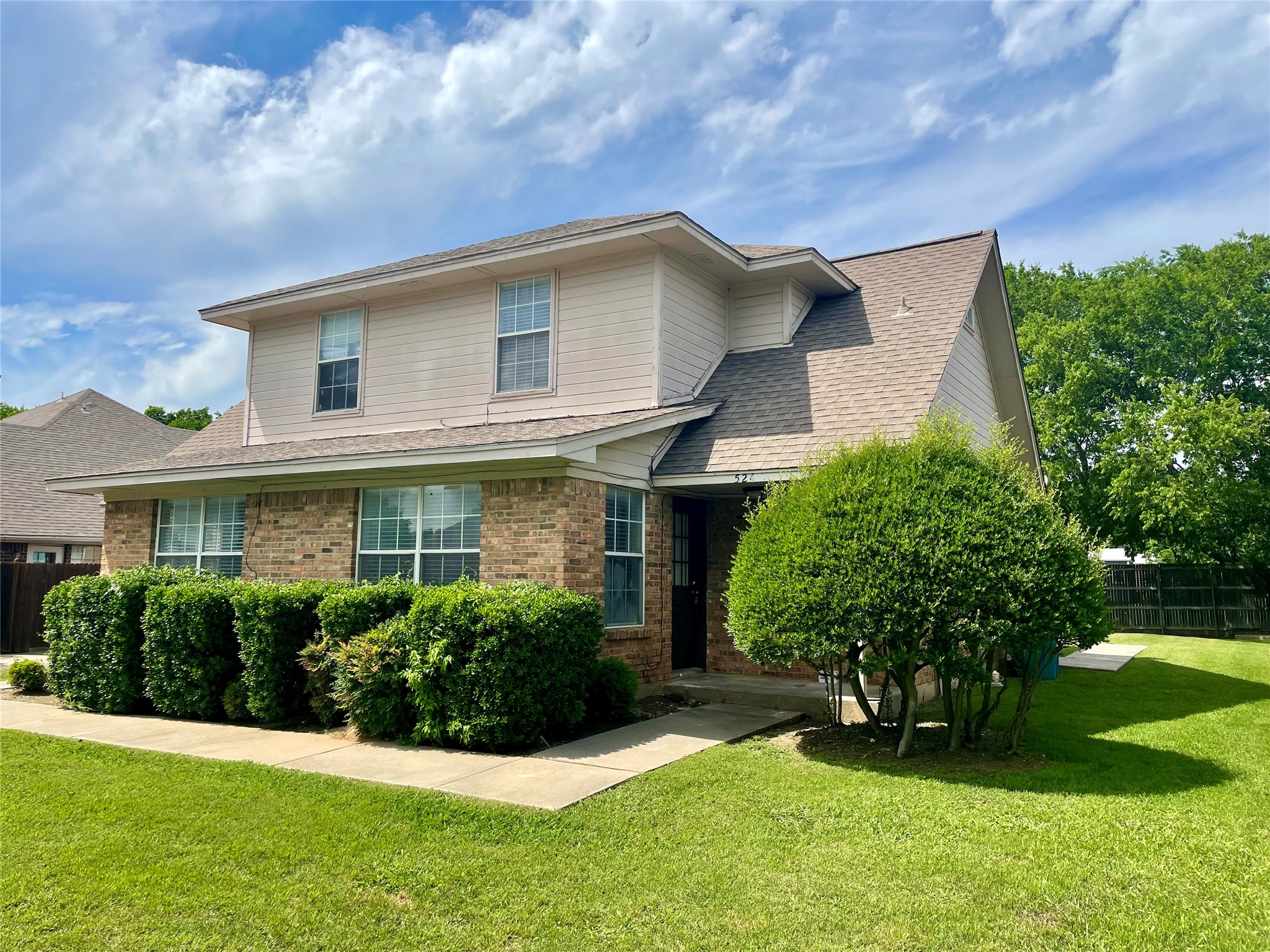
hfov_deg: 67.3
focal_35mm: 26
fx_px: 954
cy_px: 476
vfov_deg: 53.1
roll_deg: -0.5
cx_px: 635
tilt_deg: +6.5
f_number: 1.6
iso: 32
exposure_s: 1/4651
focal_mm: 4.2
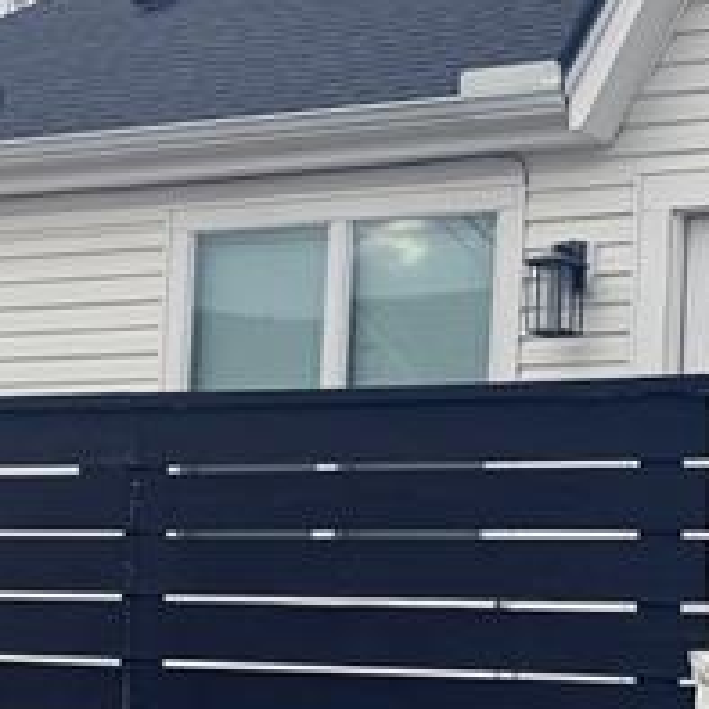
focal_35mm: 110
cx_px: 734
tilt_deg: +4.2
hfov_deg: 15.5
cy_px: 507
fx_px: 2549
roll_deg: -2.3
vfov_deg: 15.8
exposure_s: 1/2169
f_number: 1.78
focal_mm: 6.76
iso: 80
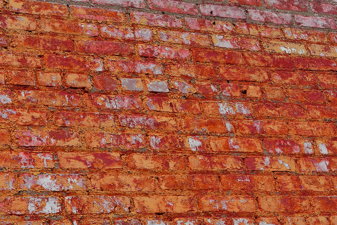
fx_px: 768
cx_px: 168
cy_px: 112
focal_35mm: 82
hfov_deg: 24.8
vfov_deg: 16.7
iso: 720
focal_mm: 55
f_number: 16
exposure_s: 1/100
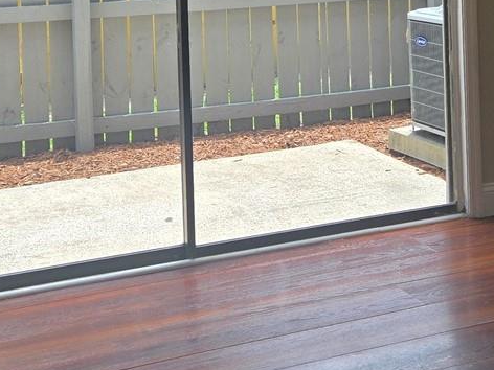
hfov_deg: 24.9
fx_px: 1113
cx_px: 335
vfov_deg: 18.0
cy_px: -69
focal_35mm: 78
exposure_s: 1/1946
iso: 80
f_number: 1.8
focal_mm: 5.4
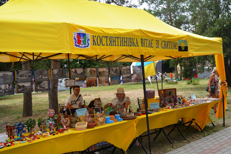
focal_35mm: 34
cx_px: 116
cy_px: 77
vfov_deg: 38.4
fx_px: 221
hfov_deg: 55.1
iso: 100
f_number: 5.6
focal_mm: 23
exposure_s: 1/125
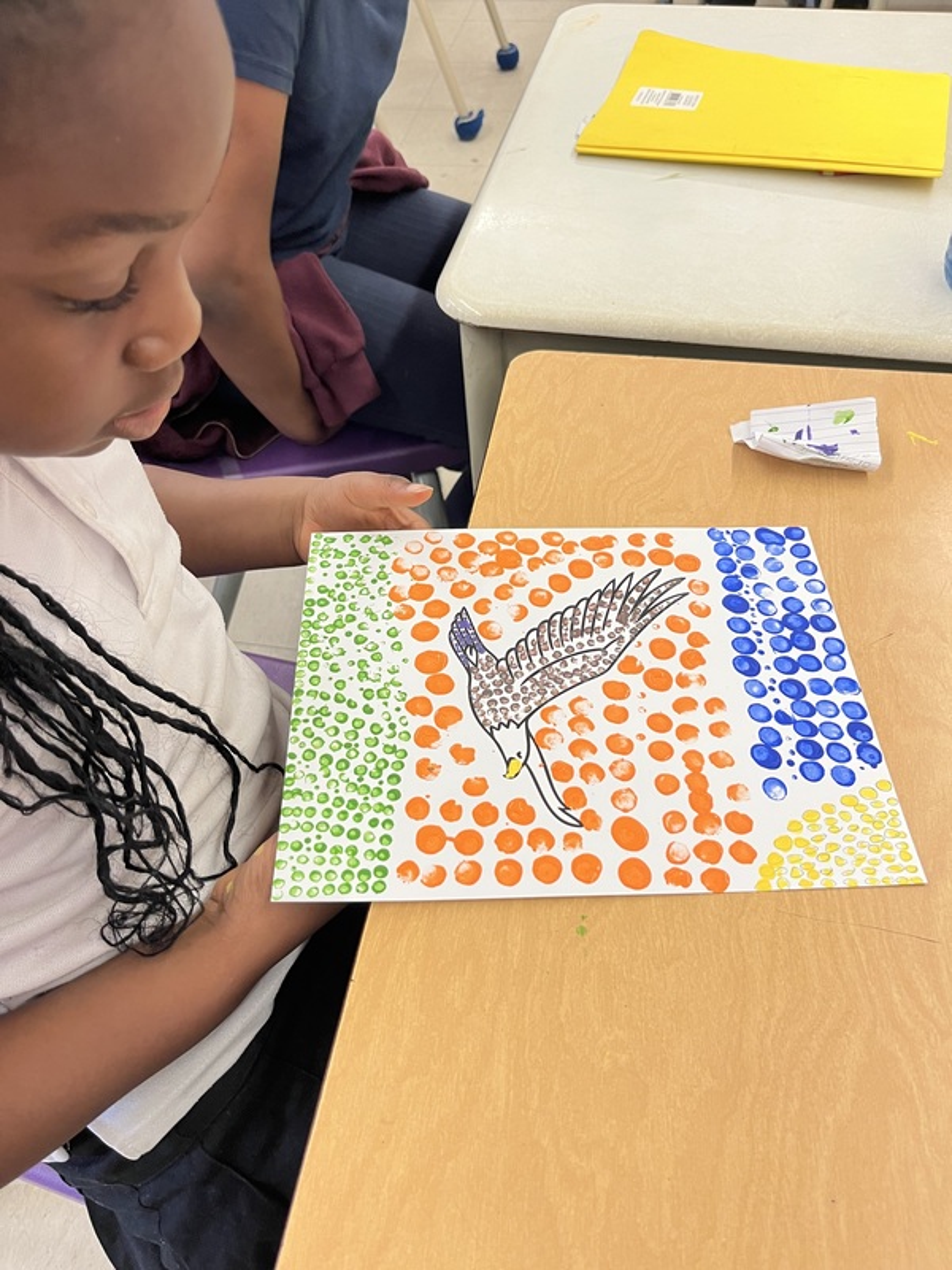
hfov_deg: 53.1
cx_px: 476
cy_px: 635
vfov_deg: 67.3
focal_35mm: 26
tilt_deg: -50.3
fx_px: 953
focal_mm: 5.1
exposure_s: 1/60
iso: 125
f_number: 1.6
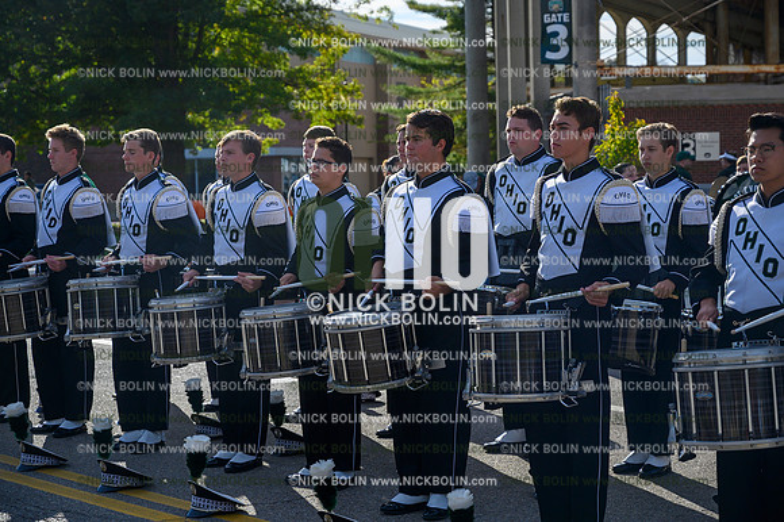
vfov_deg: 19.4
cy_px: 261
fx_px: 1524
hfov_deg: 28.9
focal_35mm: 70
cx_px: 392
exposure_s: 1/2000
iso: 200
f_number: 5
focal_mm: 70
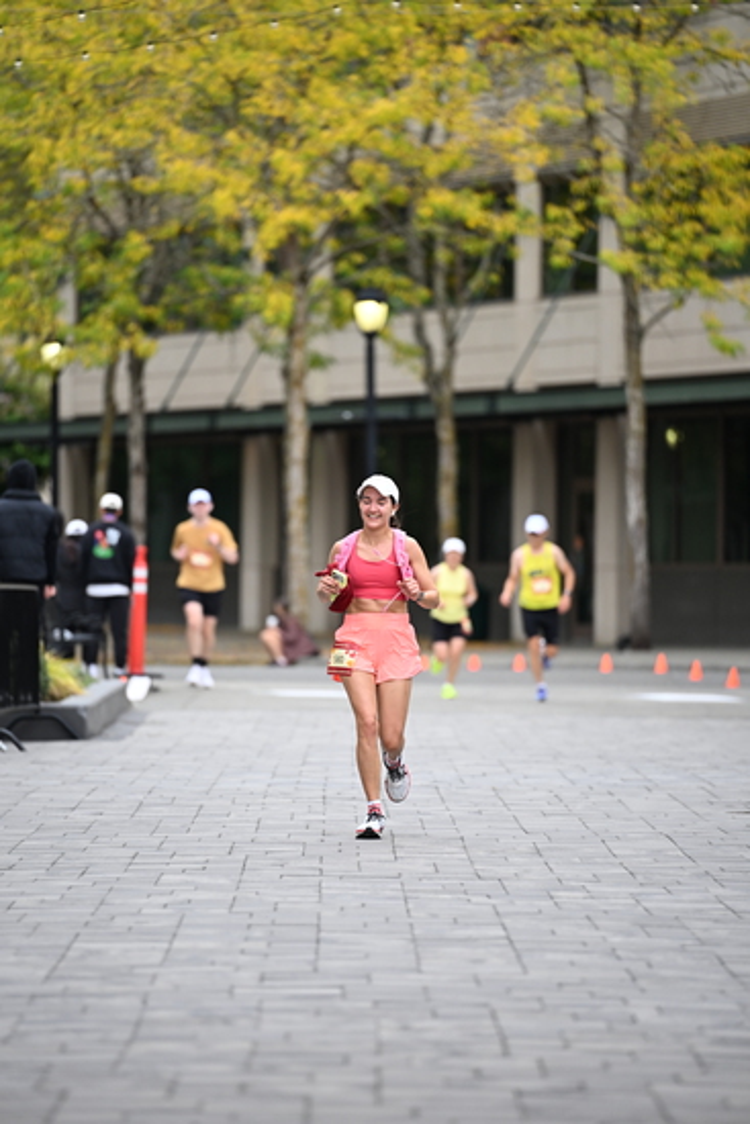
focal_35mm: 200
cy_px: 562
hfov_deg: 6.9
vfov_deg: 10.3
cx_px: 375
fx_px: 6246
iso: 640
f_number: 2.8
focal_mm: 200
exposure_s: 1/2000
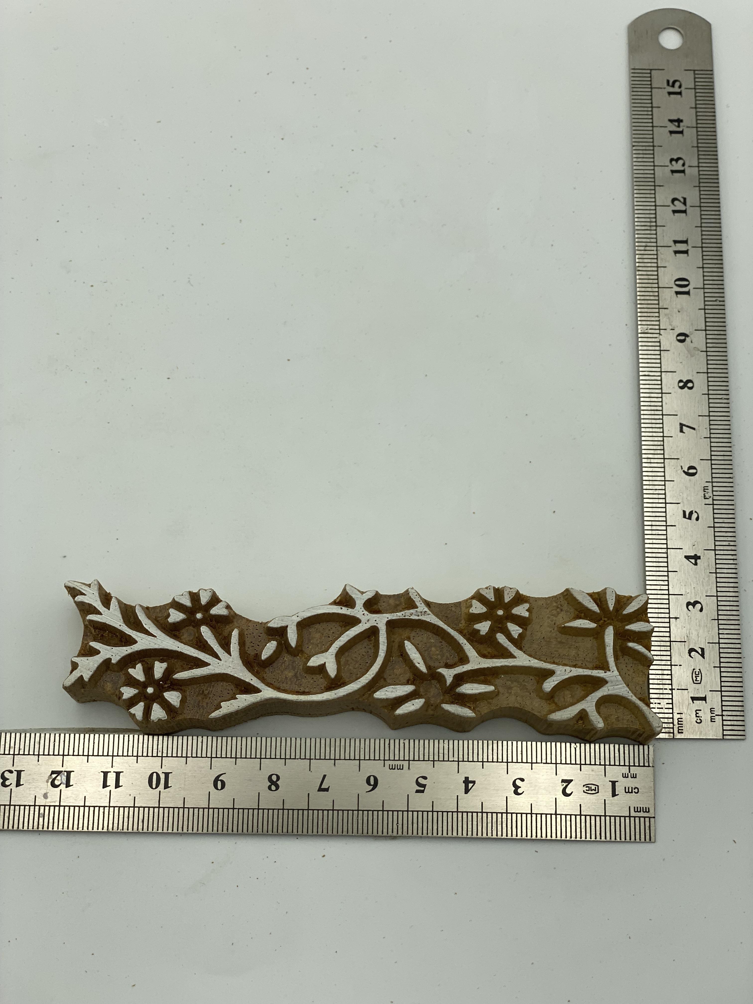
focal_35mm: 52
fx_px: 1508
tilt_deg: -73.9
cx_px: 376
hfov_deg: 28.0
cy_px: 502
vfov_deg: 36.8
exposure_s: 1/786
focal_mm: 6
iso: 20
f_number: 2
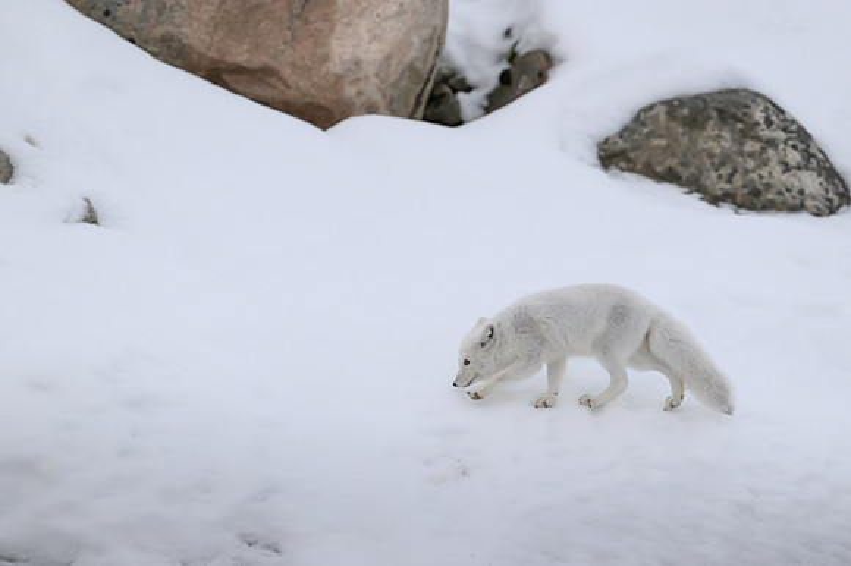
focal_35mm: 496
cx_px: 515
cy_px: 351
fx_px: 11726
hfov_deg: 4.2
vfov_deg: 2.8
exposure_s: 1/1250
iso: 2500
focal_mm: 400
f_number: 4
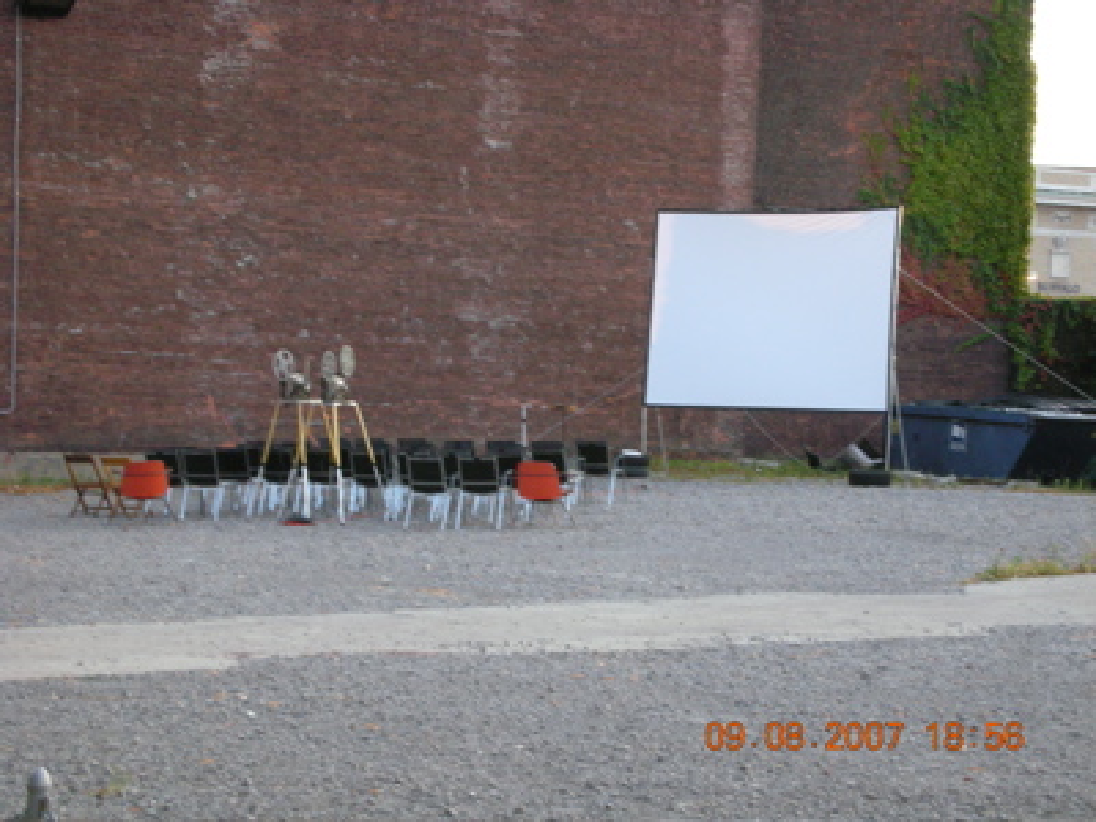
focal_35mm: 86
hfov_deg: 22.8
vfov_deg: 17.2
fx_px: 2723
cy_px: 411
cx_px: 548
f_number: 4.5
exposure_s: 1/109
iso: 200
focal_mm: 14.3
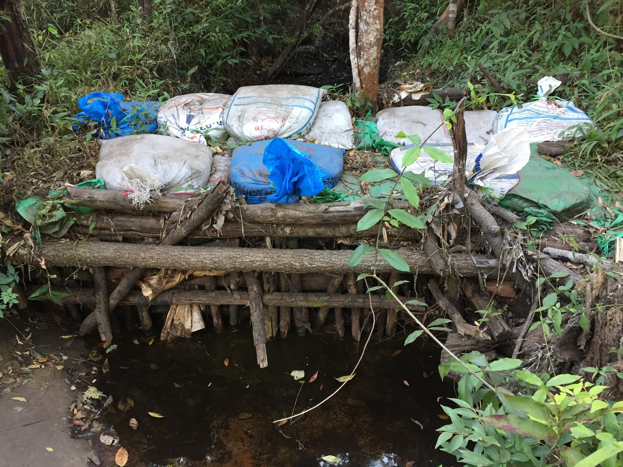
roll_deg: +0.7
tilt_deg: -28.1
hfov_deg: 61.7
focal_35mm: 29
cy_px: 234
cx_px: 312
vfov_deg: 48.2
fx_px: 522
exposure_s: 1/30
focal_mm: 4.15
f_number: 2.2
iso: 50
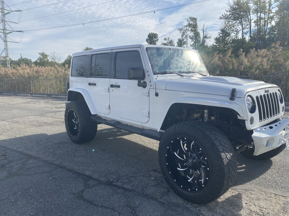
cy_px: 108
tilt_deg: -6.5
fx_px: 217
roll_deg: +1.5
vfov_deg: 53.1
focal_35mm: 26
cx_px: 144
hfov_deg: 67.3
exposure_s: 1/2513
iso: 32
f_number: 1.8
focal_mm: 4.25
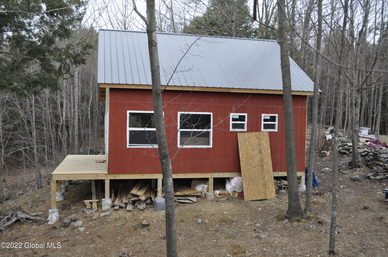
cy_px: 128
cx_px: 194
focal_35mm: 36
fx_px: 387
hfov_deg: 53.2
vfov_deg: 36.8
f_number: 4.5
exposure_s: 1/80
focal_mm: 24
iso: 400
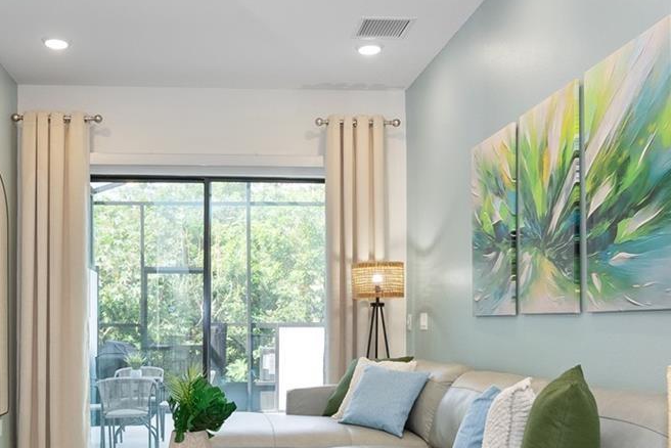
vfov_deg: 33.3
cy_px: 356
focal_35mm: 39
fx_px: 727
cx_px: 245
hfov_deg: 49.0
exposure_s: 1/160
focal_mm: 16
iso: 500
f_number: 4
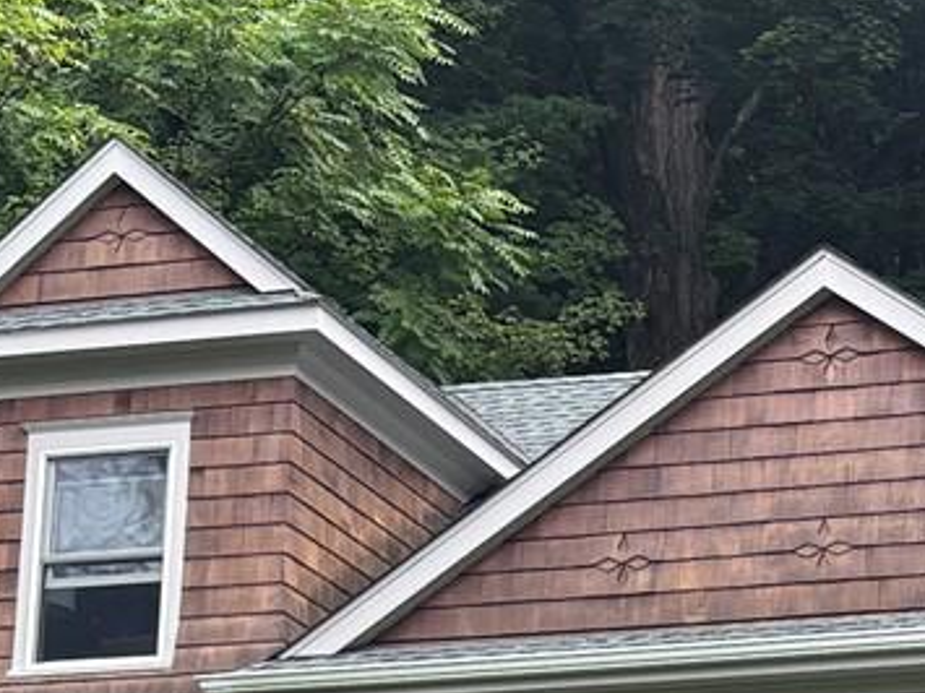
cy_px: 1191
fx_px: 4007
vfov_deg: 9.5
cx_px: 1316
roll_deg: -0.6
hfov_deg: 12.6
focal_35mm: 150
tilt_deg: +8.4
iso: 50
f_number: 1.6
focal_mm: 5.96
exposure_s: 1/544
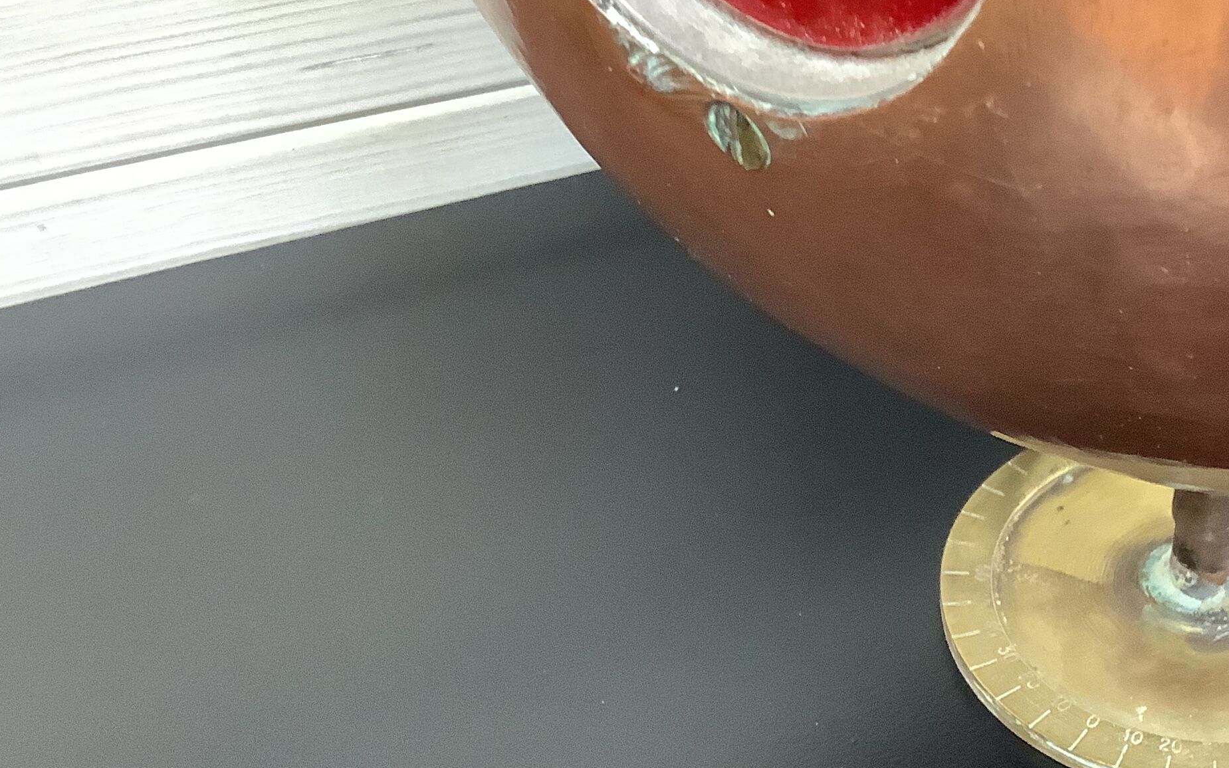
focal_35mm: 58
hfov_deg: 33.9
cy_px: 609
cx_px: 1015
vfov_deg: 22.1
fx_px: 1943
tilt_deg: -45.2
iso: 400
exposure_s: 1/25
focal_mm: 3.3
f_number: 2.4
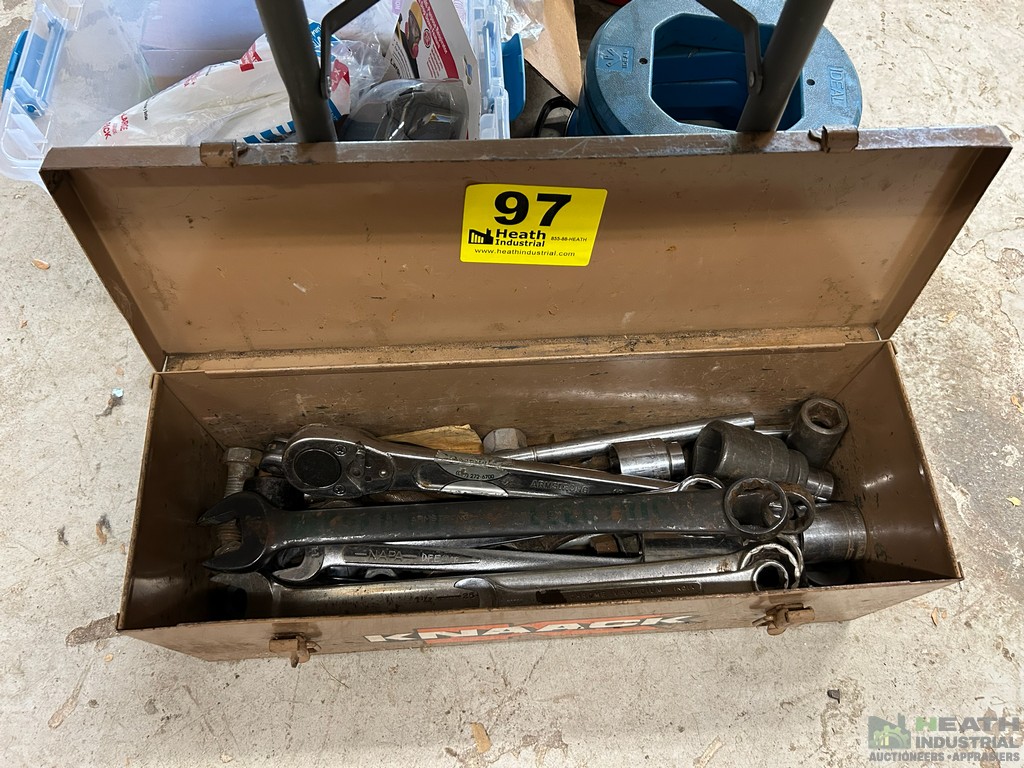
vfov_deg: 53.1
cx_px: 512
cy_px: 384
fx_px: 769
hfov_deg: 67.3
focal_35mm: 26
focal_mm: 5.7
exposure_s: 1/60
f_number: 1.5
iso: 320
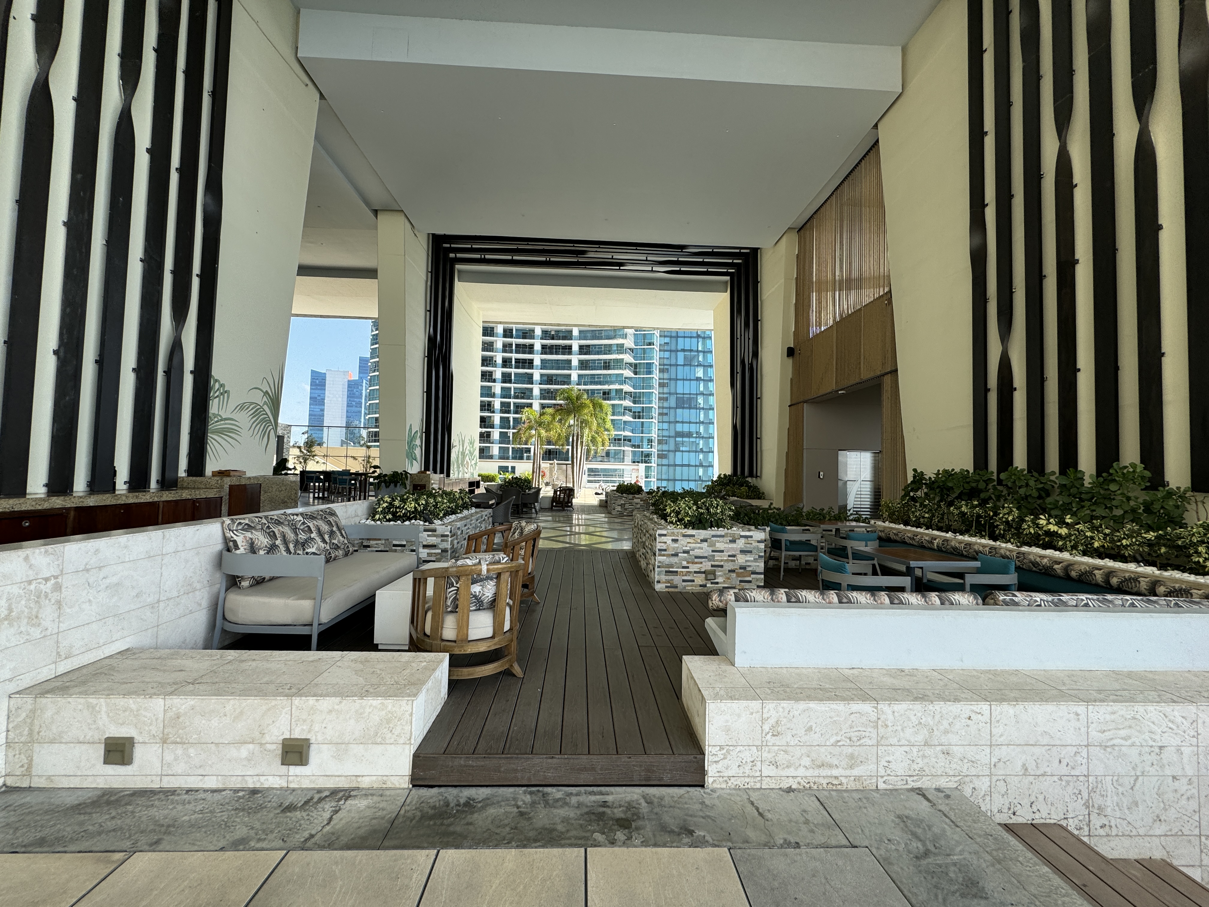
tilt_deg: +2.4
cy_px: 454
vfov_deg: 85.7
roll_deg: -1.5
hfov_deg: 102.1
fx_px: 489
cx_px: 604
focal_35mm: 14
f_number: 2.2
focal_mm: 2.22
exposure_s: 1/456
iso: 40
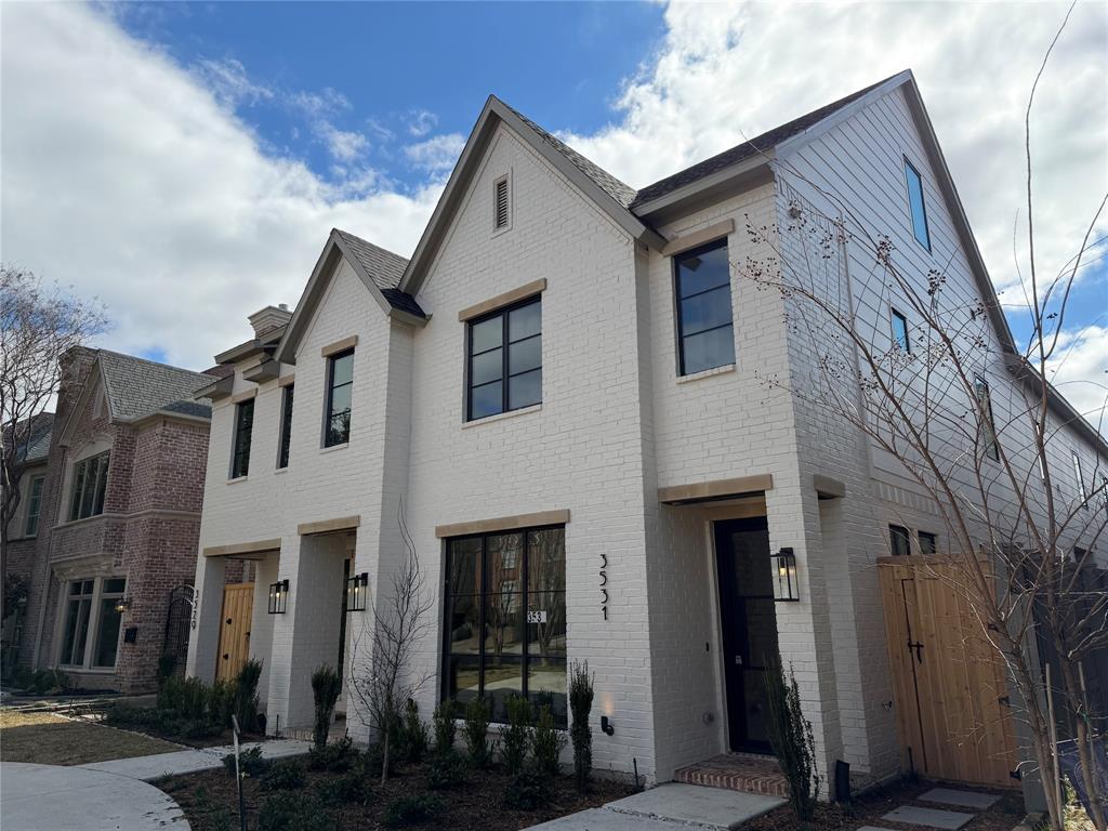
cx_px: 554
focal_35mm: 24
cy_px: 416
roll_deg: +0.4
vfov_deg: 56.8
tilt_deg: +14.8
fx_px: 768
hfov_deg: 71.6
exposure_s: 1/8130
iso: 100
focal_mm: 6.76
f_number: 1.78
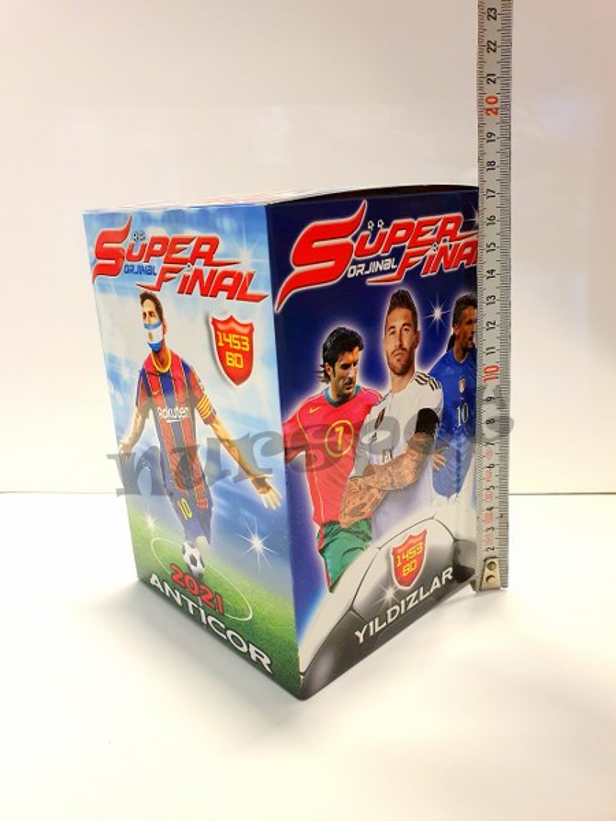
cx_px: 308
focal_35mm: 26
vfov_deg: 67.3
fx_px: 617
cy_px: 410
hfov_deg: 53.1
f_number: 2.4
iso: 640
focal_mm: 4.32
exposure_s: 1/30
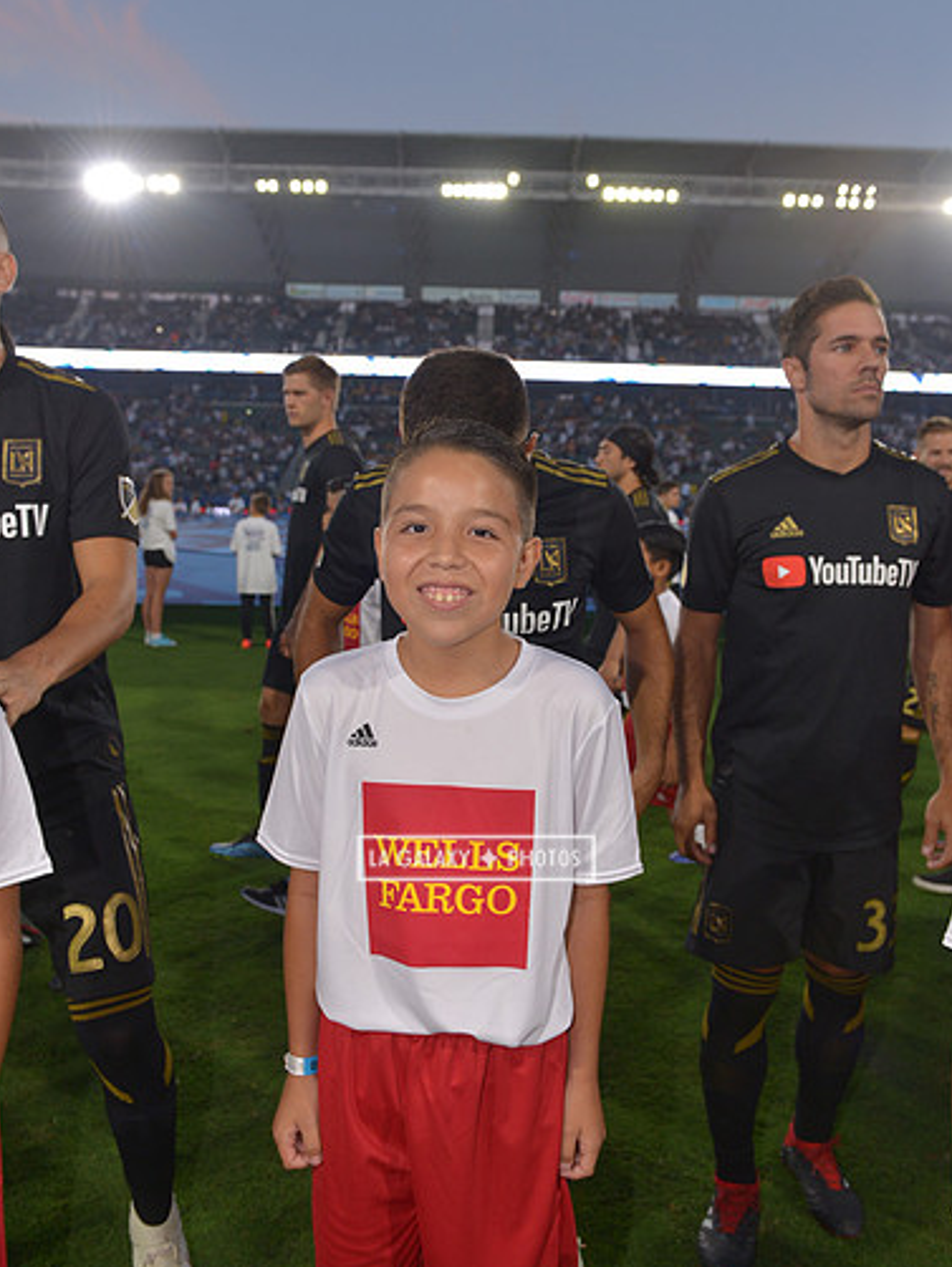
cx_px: 476
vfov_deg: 59.9
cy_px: 603
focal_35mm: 30
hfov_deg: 46.8
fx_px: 1099
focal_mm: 27
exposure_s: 1/250
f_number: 5
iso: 640
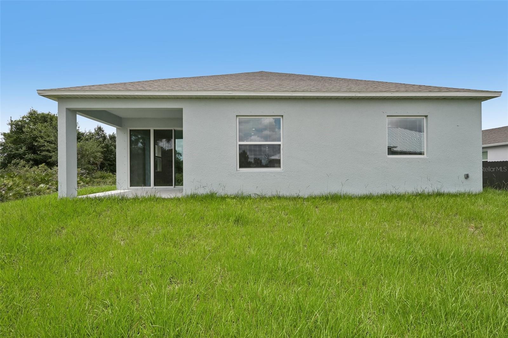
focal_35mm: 18
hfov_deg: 91.6
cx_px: 254
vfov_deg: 68.9
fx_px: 247
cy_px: 169
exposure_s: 1/1250
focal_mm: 17.5
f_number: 8
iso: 400
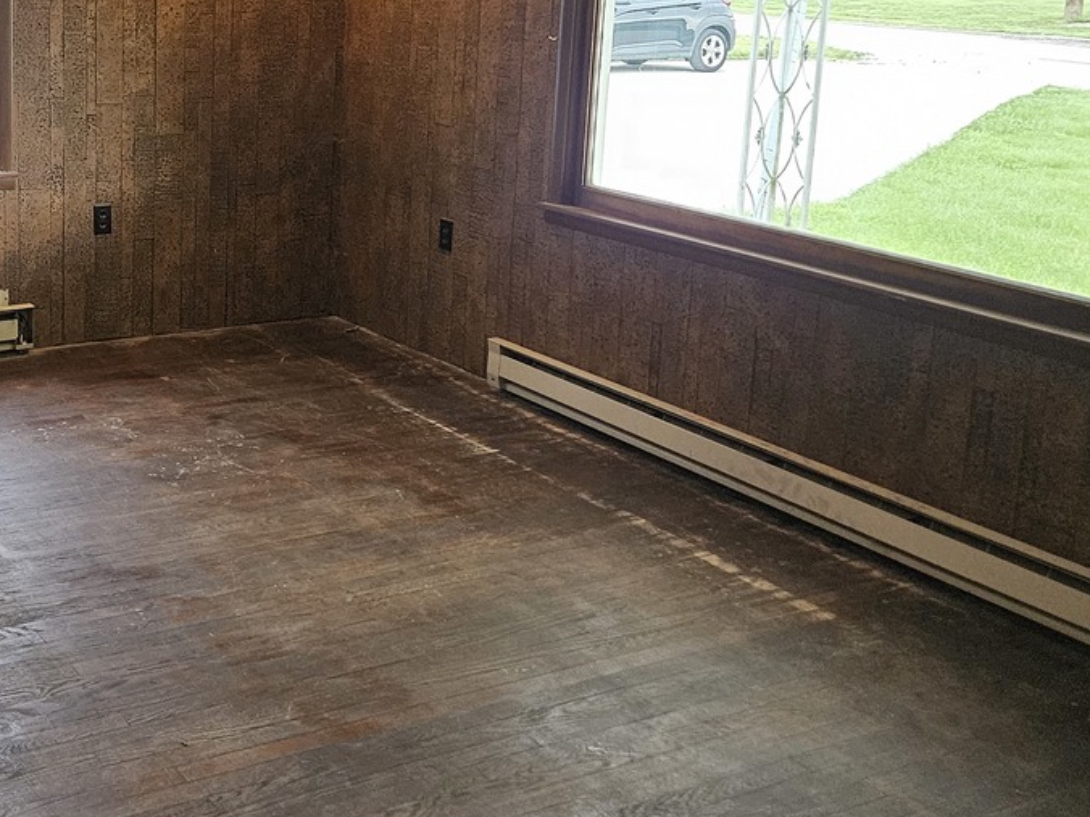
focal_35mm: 49
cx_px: 224
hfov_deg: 37.6
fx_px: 1543
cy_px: 242
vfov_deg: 29.4
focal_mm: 5.4
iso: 640
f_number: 1.8
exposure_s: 1/120
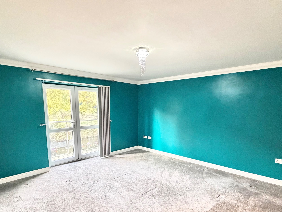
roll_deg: -0.1
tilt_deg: -8.7
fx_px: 163
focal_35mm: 20
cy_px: 131
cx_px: 136
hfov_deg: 81.7
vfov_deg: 65.1
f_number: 2.2
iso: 500
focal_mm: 2.22
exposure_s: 1/50
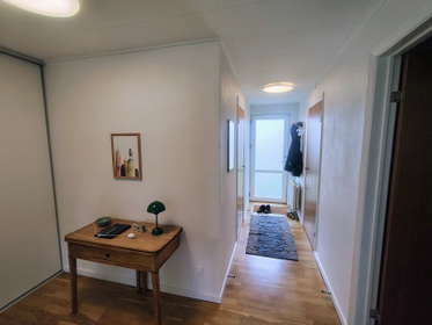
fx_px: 200
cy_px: 162
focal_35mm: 16
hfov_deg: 94.5
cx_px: 216
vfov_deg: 78.1
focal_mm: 1.66
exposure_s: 1/100
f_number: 2.2
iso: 175
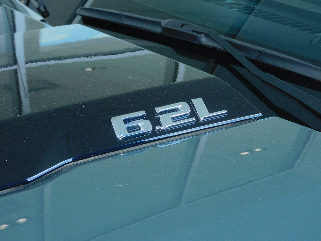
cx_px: 160
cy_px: 120
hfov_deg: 23.0
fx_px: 788
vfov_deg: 17.4
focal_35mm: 85
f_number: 4.5
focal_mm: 15.2
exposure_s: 1/60
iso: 180
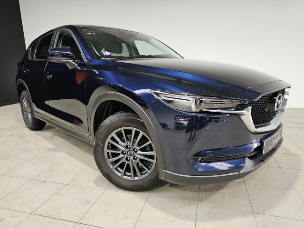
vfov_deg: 58.9
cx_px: 152
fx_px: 202
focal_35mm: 23
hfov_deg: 73.9
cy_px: 114
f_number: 1.7
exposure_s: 1/180
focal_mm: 6.3
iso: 200
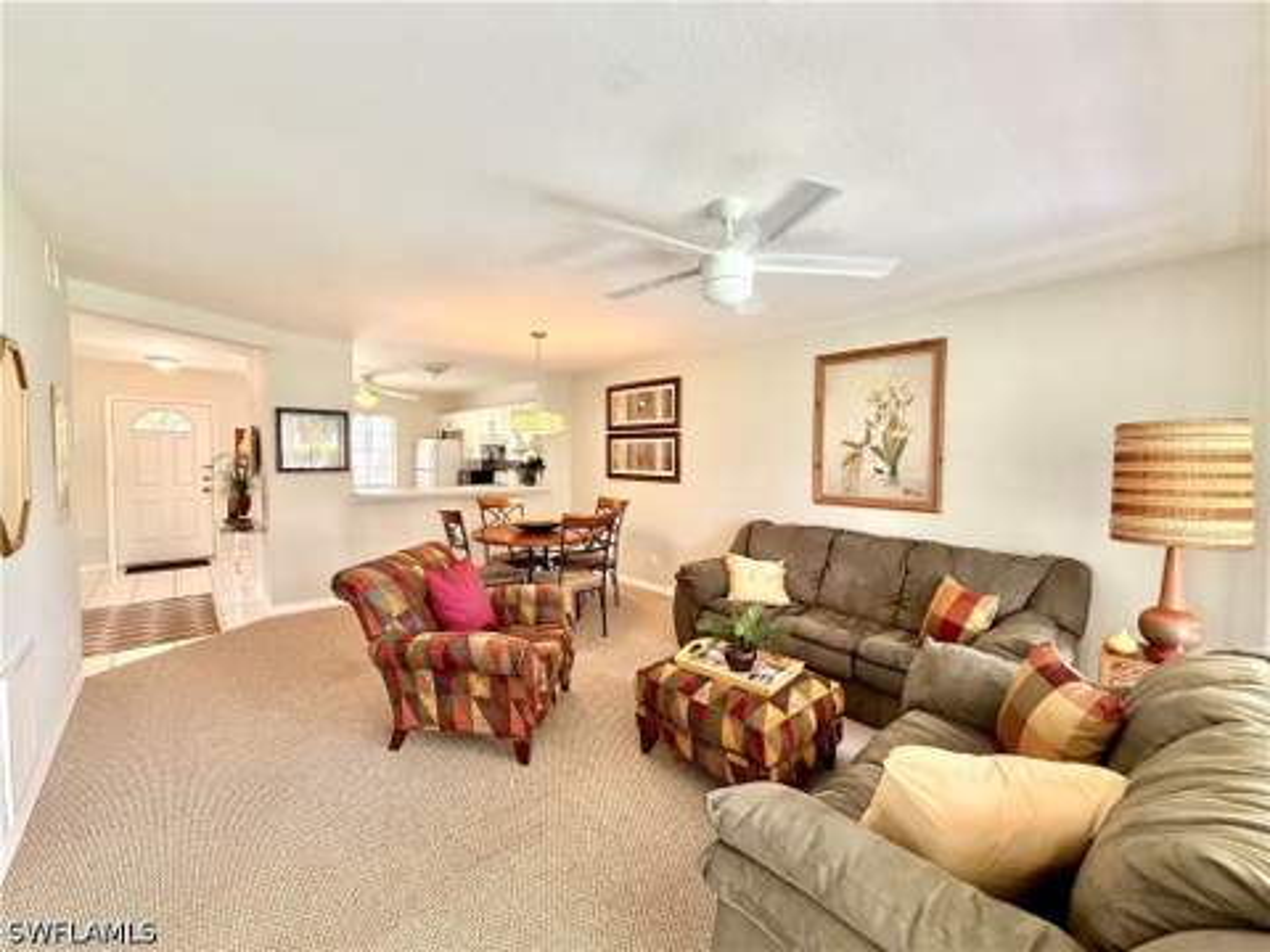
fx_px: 514
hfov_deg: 102.1
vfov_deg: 85.7
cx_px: 635
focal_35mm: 14
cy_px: 476
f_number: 2.2
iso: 320
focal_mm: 2.22
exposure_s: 1/121
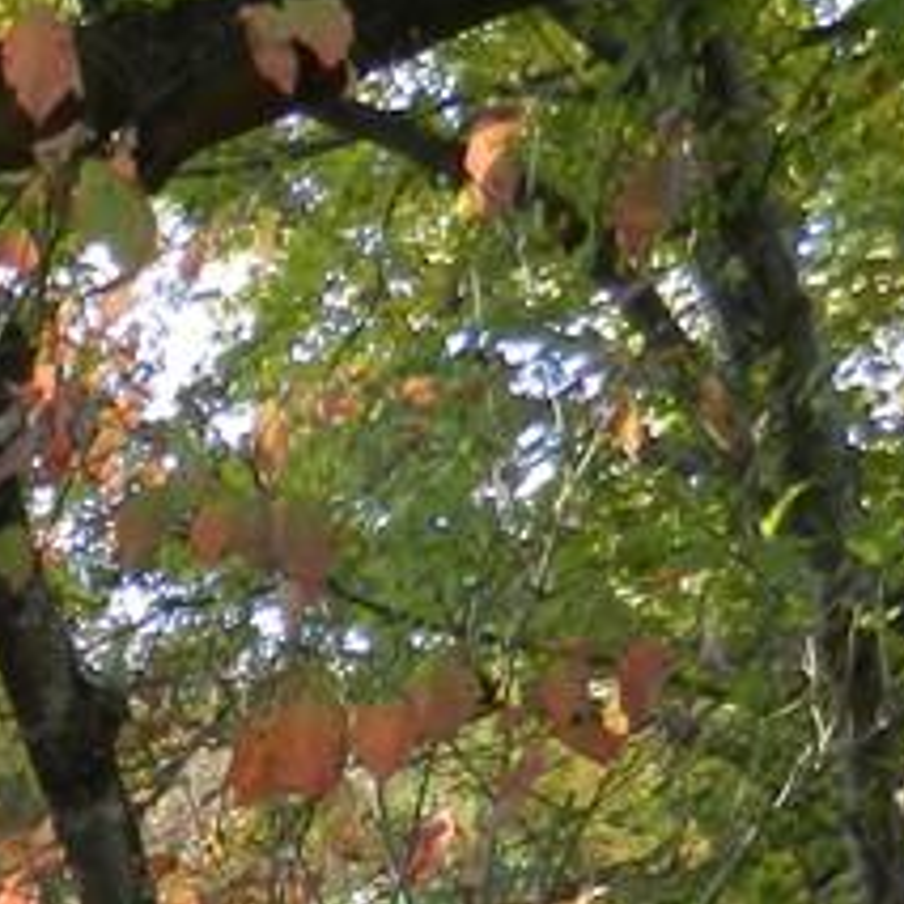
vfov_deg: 14.9
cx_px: -730
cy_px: 1451
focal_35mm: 106
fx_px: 3132
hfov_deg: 14.4
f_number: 3.5
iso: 160
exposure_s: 1/40
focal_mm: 4.5
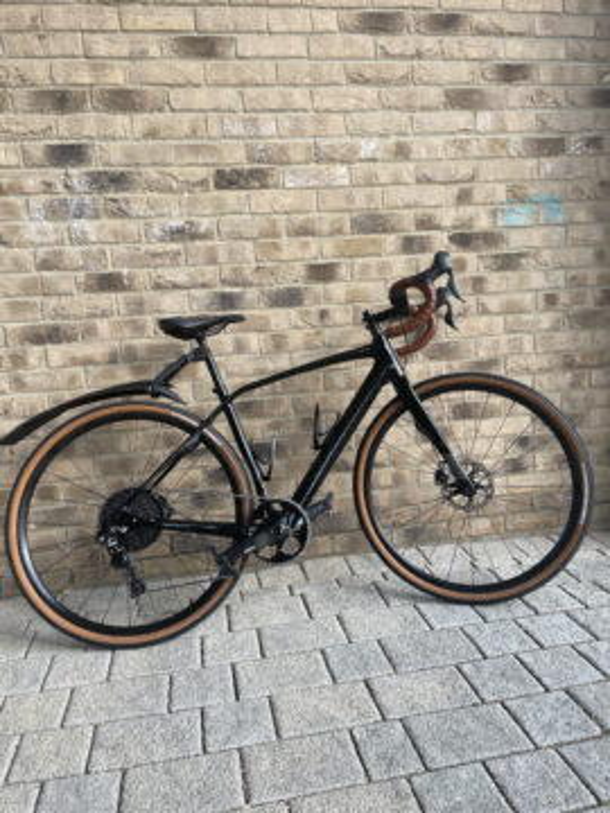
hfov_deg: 53.1
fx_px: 611
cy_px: 406
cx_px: 305
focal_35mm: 26
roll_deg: +2.9
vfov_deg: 67.3
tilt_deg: -9.8
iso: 32
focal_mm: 4.2
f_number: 1.6
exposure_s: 1/269
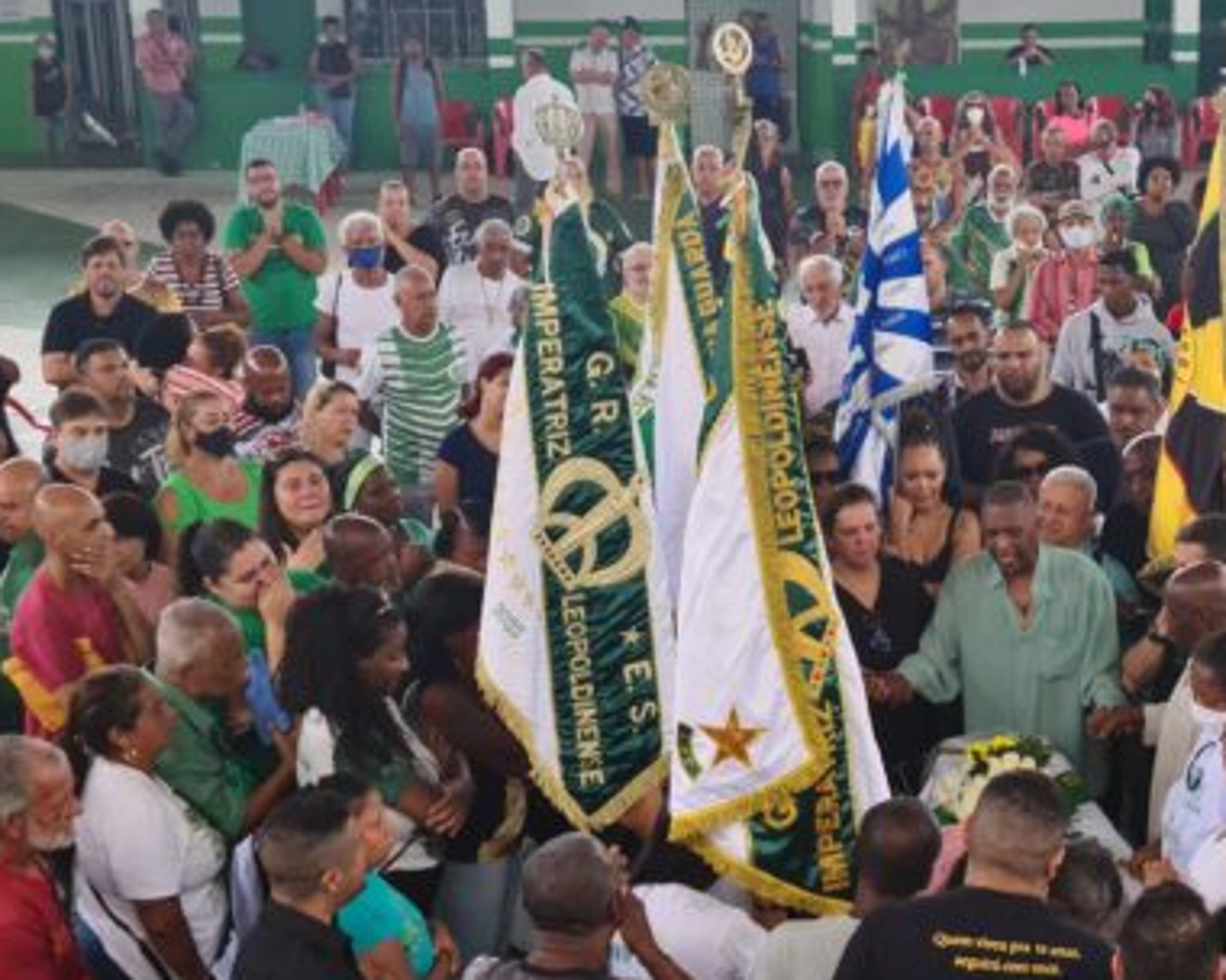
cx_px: 942
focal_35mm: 71
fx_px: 2576
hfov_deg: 26.4
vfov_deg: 21.5
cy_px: 580
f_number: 2
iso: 40
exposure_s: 1/120
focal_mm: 5.9
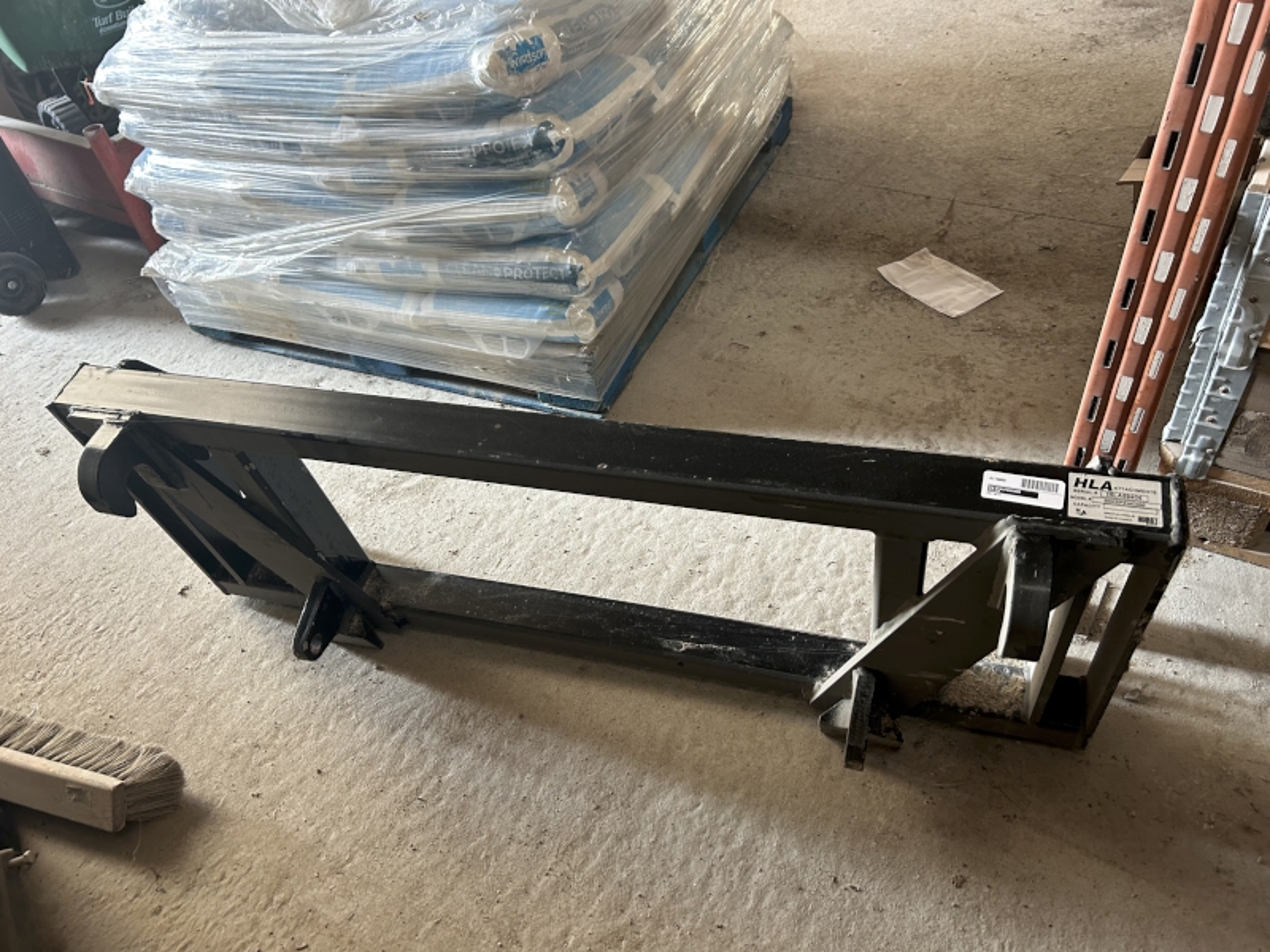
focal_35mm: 26
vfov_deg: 53.1
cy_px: 476
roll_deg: +10.0
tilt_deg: -43.7
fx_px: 954
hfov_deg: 67.3
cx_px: 635
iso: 160
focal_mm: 5.7
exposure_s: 1/60
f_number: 1.5
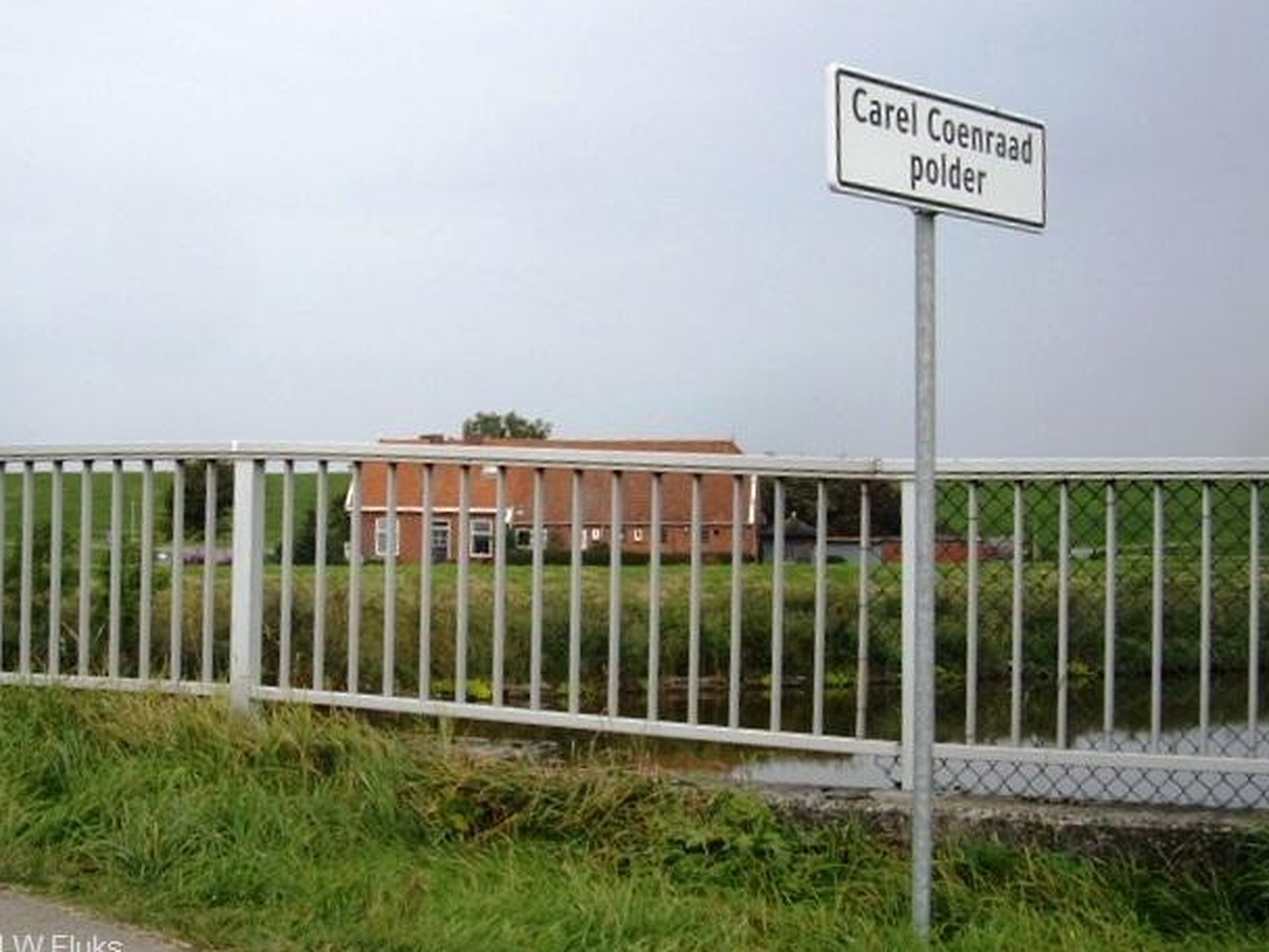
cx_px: 614
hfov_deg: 46.8
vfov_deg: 36.0
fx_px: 1466
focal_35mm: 40
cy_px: 474
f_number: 2.8
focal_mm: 7.9
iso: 64
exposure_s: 1/800
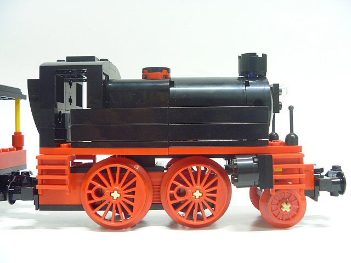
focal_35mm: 35
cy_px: 132
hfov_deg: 52.6
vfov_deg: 40.7
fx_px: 355
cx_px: 176
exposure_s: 1/4
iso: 400
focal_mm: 6.3
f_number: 3.5
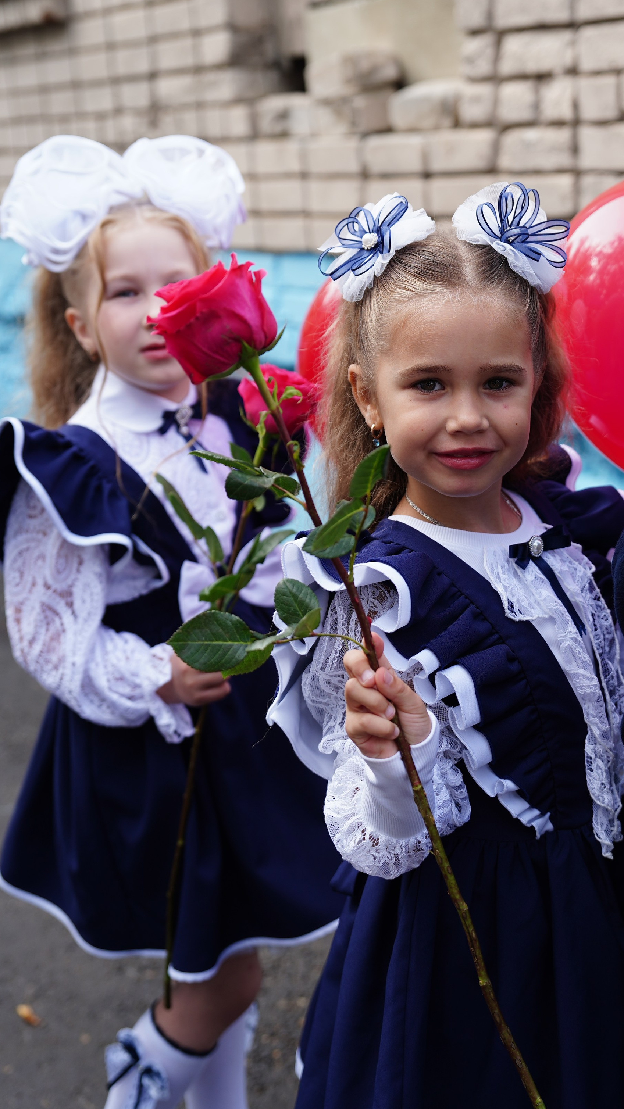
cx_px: 454
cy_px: 465
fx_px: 1530
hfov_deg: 22.9
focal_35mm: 52
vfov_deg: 39.8
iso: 125
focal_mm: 39
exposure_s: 1/500
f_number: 2.8
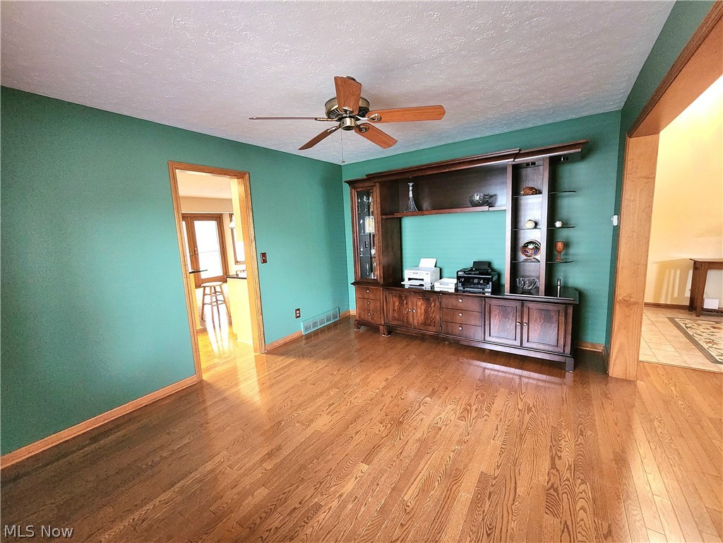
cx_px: 362
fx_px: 272
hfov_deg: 106.2
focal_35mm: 13
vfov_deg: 89.9
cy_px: 272
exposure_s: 1/24
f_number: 2.2
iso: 800
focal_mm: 2.2
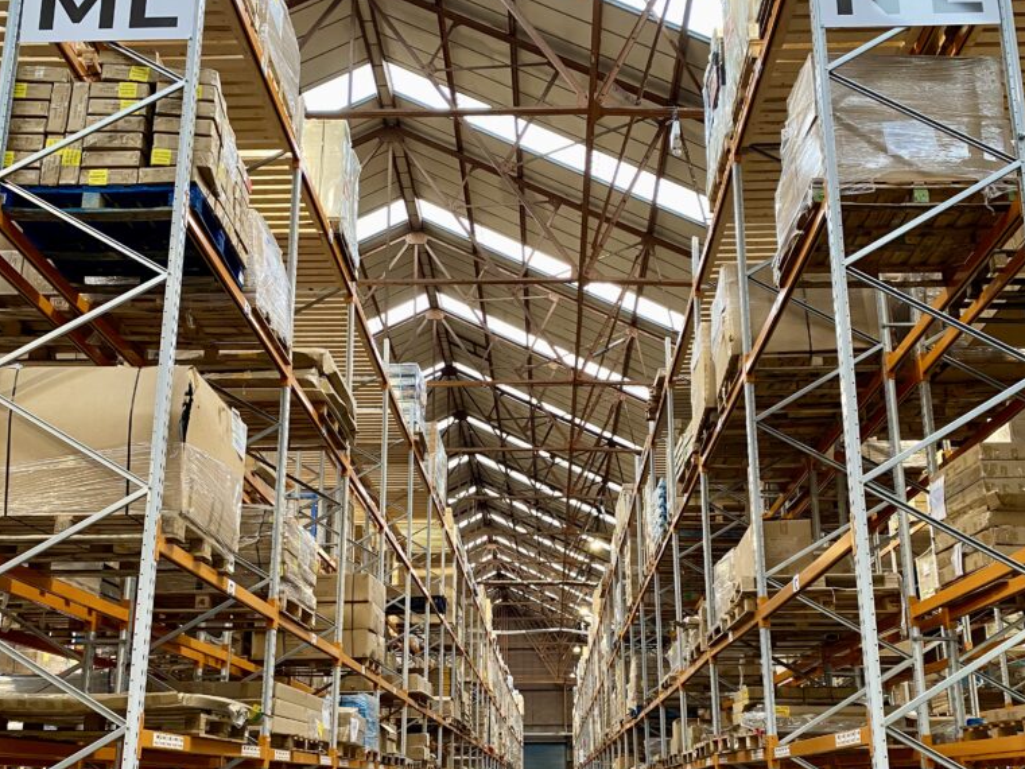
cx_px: 512
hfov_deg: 52.6
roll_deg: +0.6
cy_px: 524
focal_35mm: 35
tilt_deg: +15.4
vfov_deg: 40.1
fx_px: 1037
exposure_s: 1/50
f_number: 1.8
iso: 160
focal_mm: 4.25
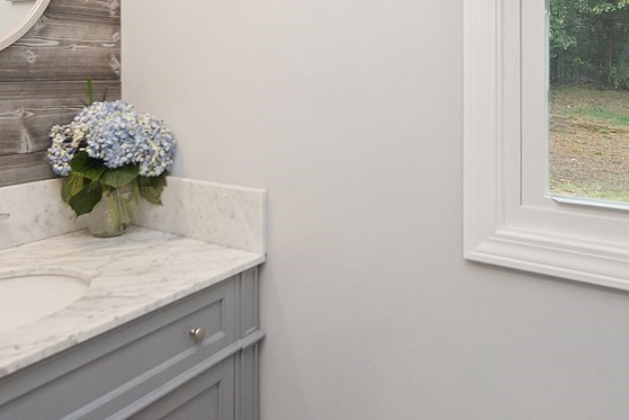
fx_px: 577
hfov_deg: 57.2
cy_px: 79
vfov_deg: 38.4
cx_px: 316
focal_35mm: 33
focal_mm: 12
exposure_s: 1/40
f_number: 4.5
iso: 400
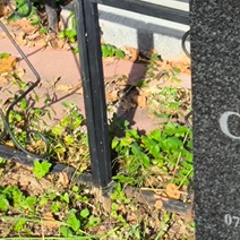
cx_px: 345
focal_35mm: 167
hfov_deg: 10.2
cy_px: 181
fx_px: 1310
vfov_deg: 10.4
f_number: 1.7
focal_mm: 4.71
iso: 50
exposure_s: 1/705
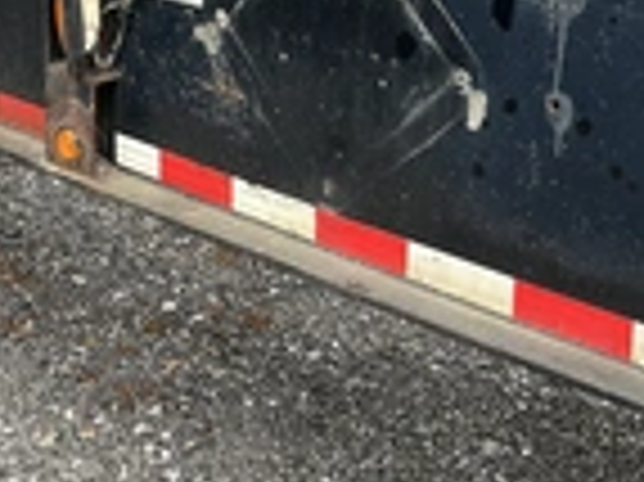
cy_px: 41
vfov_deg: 17.9
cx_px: 72
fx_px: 1506
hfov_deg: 23.5
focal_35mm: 81
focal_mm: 3
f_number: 1.8
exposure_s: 1/276
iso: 25
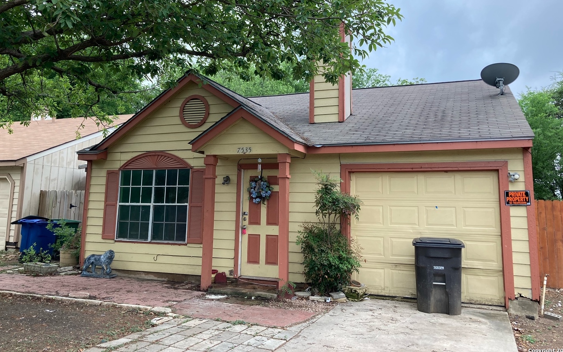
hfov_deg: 61.2
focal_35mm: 31
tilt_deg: +8.4
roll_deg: -1.9
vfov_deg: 40.4
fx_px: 476
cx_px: 278
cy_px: 140
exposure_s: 1/121
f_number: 1.8
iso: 32
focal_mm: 3.99
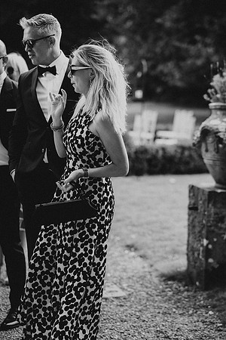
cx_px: 113
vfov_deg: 23.9
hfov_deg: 16.1
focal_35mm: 85
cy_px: 170
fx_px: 800
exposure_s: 1/320
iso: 100
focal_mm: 85
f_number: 2.2
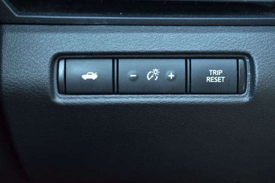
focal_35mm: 63
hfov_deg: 31.9
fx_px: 481
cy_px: 92
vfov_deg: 21.5
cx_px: 138
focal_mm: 42
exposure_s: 1/15
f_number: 6.3
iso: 1250
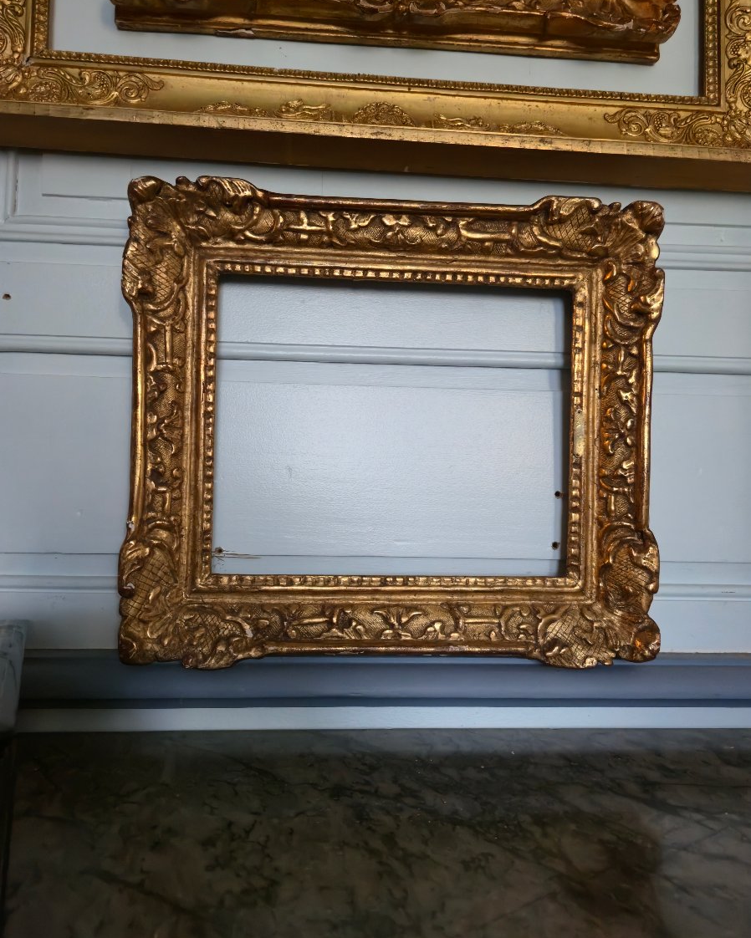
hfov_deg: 58.8
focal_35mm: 24
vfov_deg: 70.2
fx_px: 667
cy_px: 439
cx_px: 376
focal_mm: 5.4
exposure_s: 1/50
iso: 500
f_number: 1.8
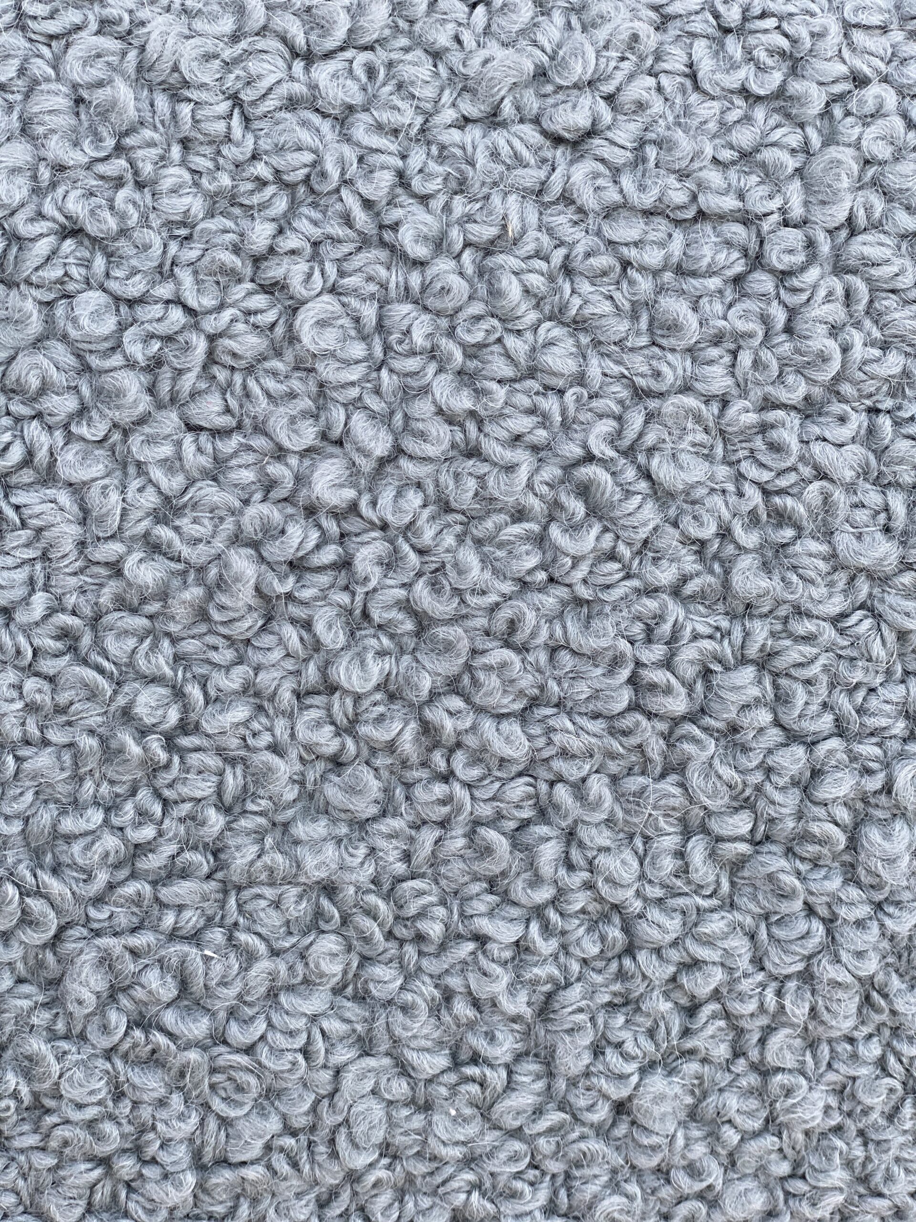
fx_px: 1835
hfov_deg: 28.0
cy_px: 611
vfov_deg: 36.8
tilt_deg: -28.3
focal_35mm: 52
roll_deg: -1.9
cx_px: 458
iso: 40
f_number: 2
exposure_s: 1/122
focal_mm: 6
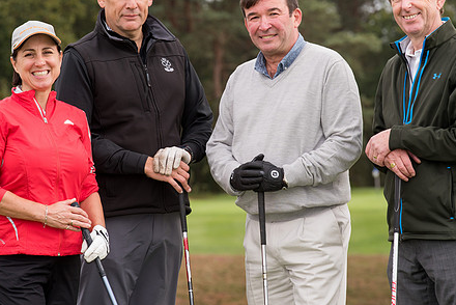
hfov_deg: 8.0
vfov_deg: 5.4
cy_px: 117
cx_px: 225
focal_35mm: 257
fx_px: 3257
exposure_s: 1/250
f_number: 8
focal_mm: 195
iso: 640
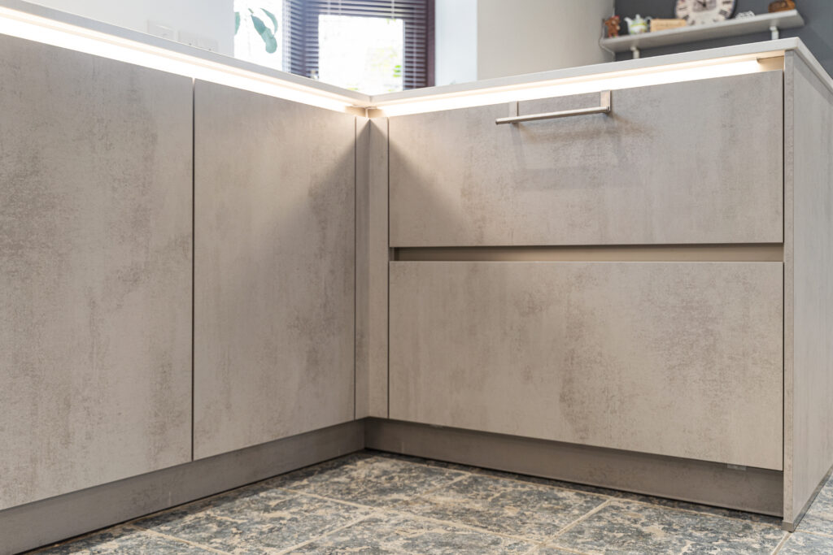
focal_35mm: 34
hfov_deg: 55.8
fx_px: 787
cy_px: 278
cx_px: 416
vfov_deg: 38.9
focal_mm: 34
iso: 640
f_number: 3.5
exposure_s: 1/40
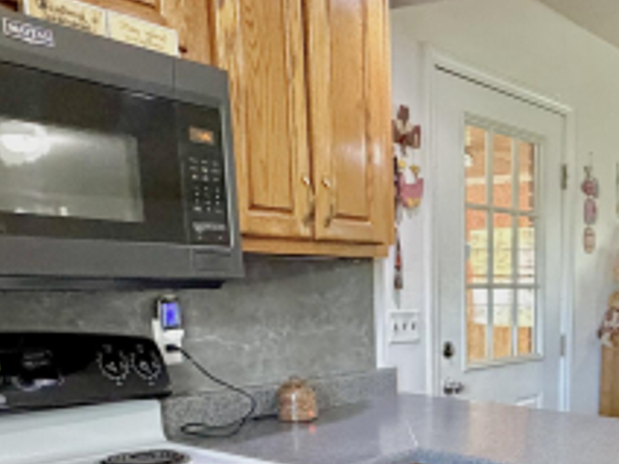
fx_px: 787
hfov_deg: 40.0
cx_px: 547
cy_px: 441
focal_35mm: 44
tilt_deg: -11.7
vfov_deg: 31.0
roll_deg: -0.2
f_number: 2.2
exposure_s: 1/60
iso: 800
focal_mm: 2.22
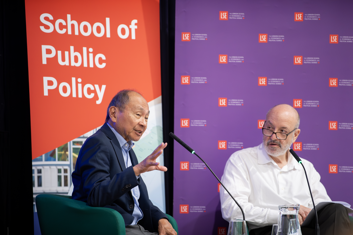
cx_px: 176
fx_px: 1961
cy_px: 118
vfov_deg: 6.9
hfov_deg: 10.3
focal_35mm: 200
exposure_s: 1/160
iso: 6400
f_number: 2.8
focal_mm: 200
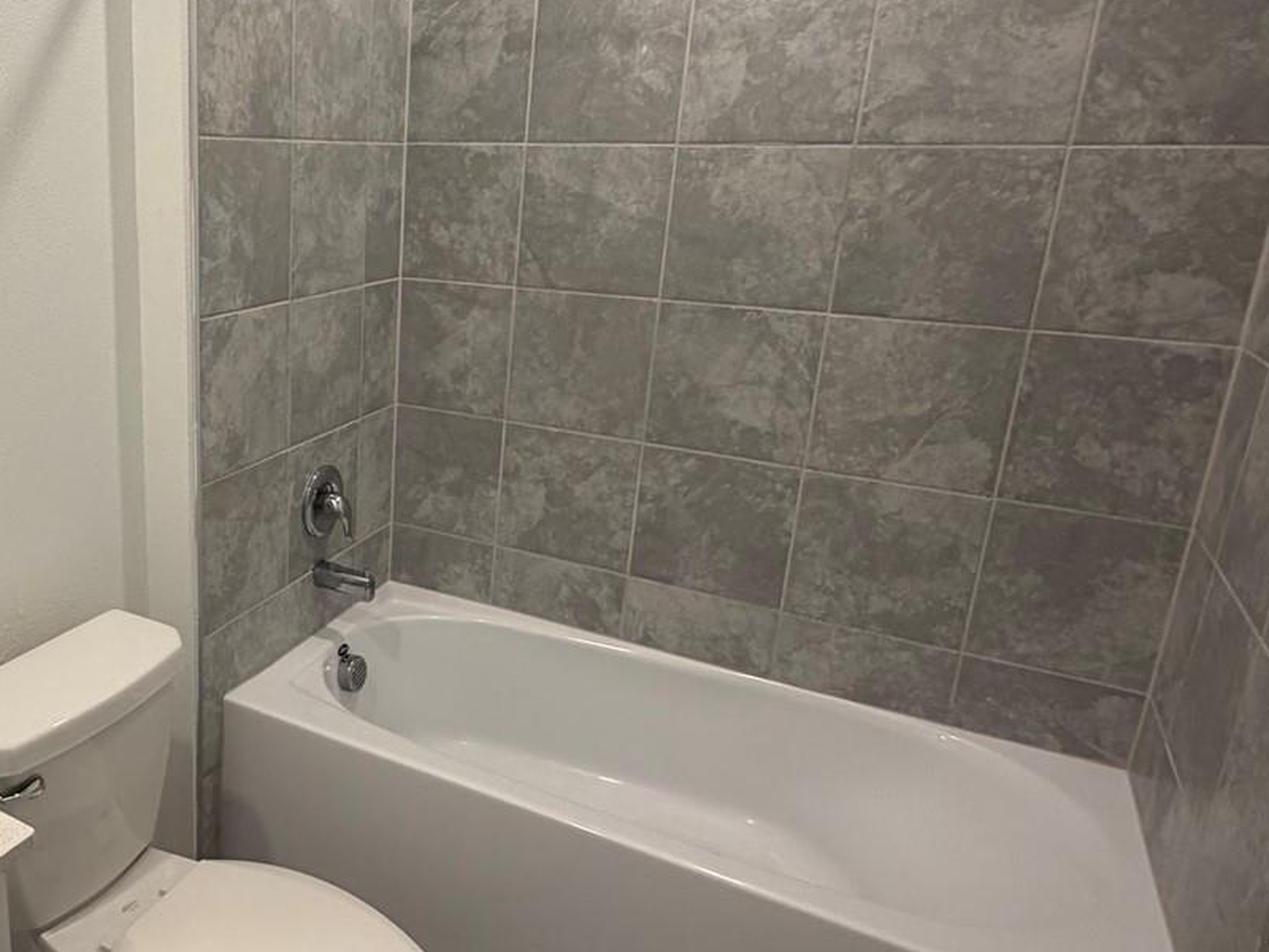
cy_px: 433
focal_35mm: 28
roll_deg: -0.1
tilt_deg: -15.2
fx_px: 1026
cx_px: 263
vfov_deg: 49.7
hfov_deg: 58.8
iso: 200
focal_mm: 2.22
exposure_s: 1/120
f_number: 2.2
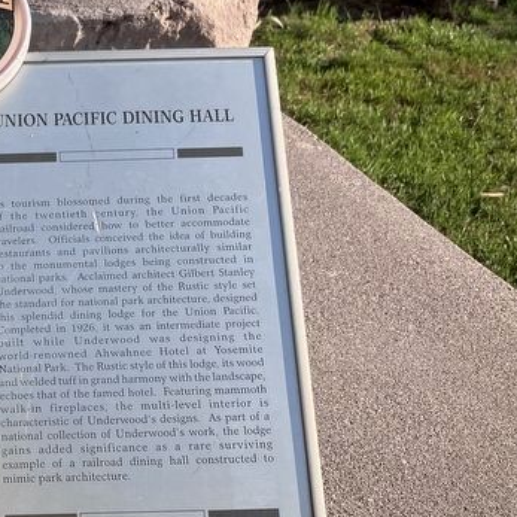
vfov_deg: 30.0
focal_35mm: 57
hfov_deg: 27.4
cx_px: -55
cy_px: 286
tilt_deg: -34.6
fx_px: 963
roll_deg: +0.4
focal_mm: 3.99
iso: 32
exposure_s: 1/1156
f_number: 1.8
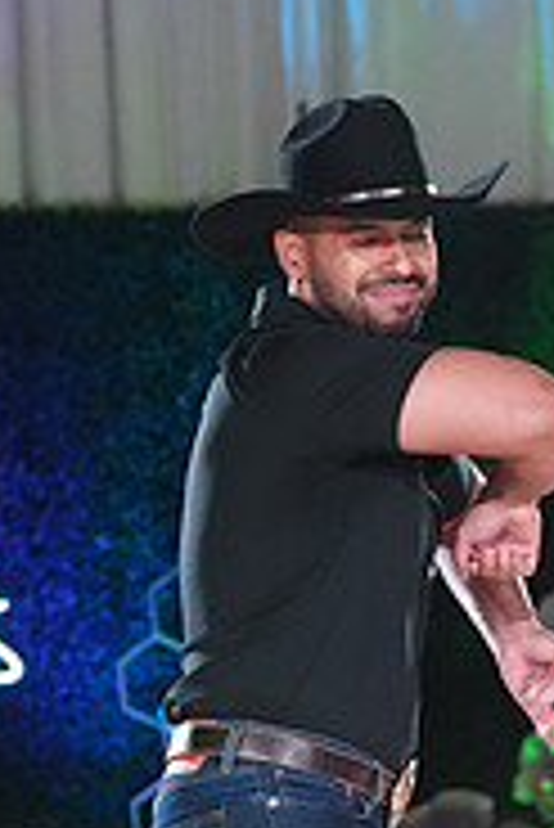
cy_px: 963
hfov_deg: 4.9
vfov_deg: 7.3
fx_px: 6474
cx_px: 822
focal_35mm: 281
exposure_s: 1/400
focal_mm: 89
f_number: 4
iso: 3200
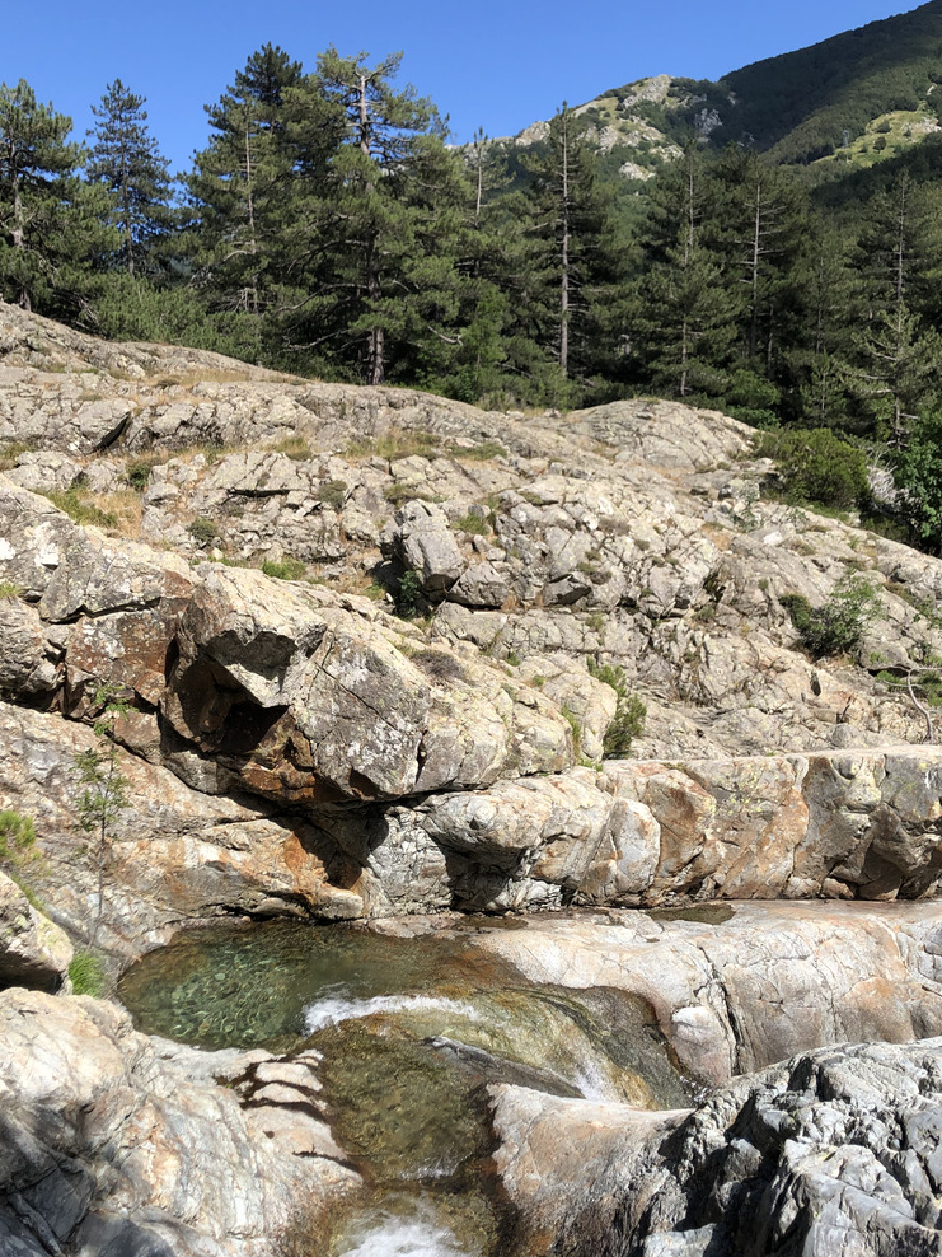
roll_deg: +1.6
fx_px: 1234
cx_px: 433
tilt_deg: -11.8
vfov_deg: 53.8
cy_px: 716
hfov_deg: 41.8
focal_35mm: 34
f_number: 1.8
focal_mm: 4
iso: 20
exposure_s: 1/1736
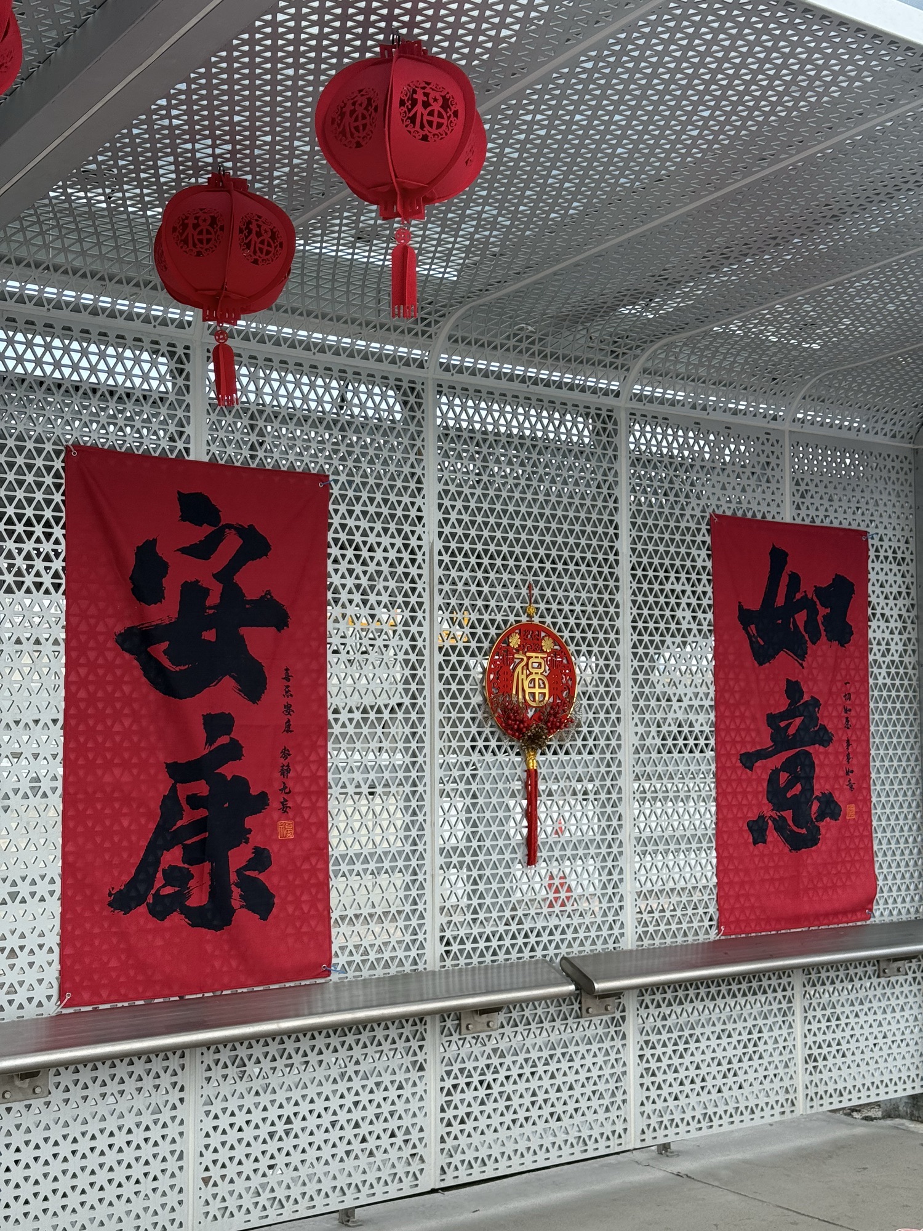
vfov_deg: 39.7
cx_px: 462
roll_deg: +0.8
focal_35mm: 48
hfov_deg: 30.3
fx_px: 1706
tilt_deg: +4.1
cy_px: 616
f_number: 1.78
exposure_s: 1/1403
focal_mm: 6.76
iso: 80
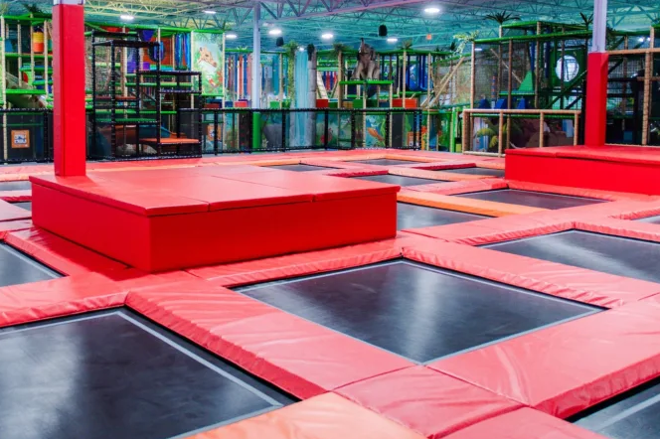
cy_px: 144
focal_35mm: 37
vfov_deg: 35.5
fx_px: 678
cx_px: 250
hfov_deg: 51.4
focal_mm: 16
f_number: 2.8
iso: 800
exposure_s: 1/100
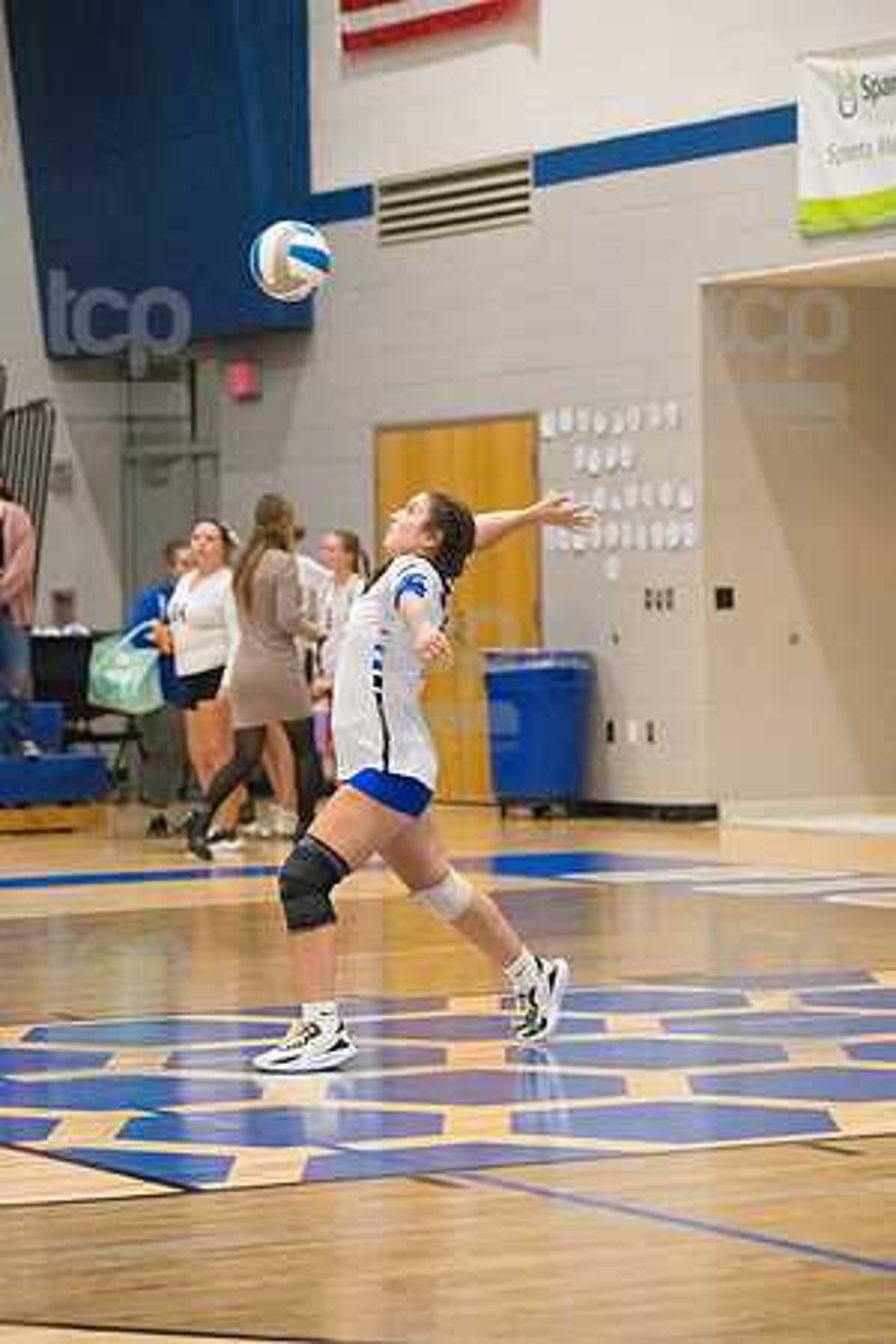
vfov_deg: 16.8
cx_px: 448
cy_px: 672
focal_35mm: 122
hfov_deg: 11.2
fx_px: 4554
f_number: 4.5
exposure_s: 1/1600
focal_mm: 122
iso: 10000
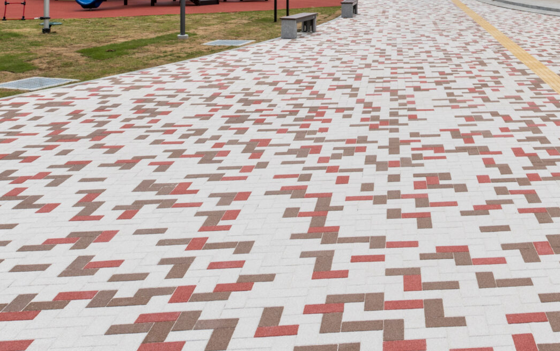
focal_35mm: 50
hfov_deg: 38.3
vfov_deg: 23.8
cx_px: 471
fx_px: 763
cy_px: -55
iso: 100
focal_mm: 20
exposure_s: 1/320
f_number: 11
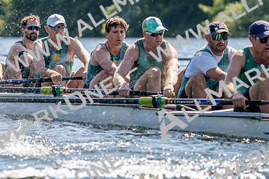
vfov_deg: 3.3
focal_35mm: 417
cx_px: 96
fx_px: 3117
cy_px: 74
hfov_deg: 4.9
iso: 320
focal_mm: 266
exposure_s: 1/1600
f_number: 5.6
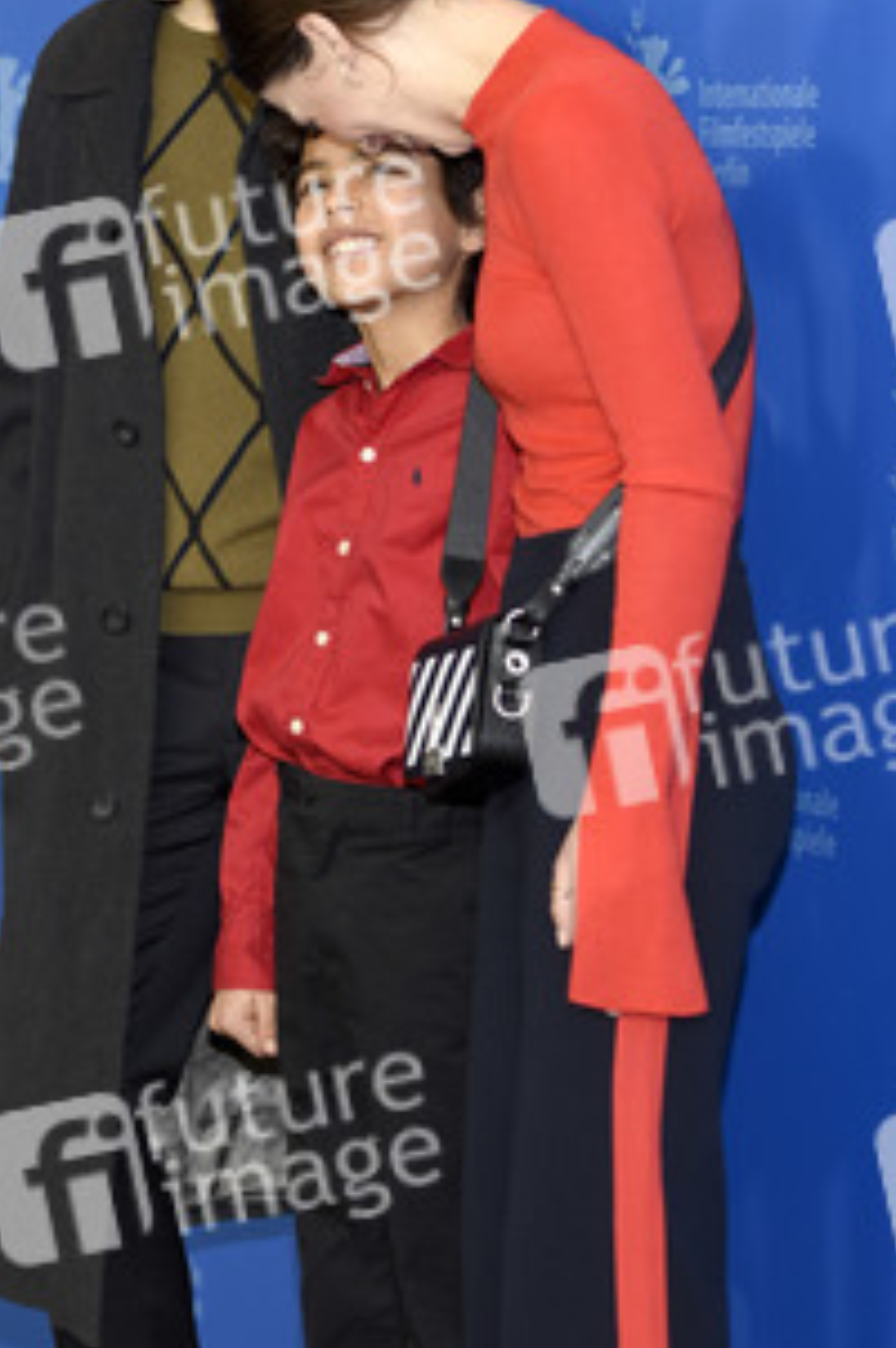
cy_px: 488
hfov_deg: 9.1
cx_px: 340
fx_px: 5600
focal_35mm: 150
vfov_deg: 13.7
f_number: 3.2
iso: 500
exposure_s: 1/320
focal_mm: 75
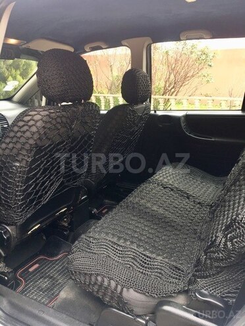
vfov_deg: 61.7
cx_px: 122
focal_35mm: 29
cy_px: 163
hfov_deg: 48.2
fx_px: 274
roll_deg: +0.4
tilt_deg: -17.1
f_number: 2.2
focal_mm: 4.15
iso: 32
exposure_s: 1/50
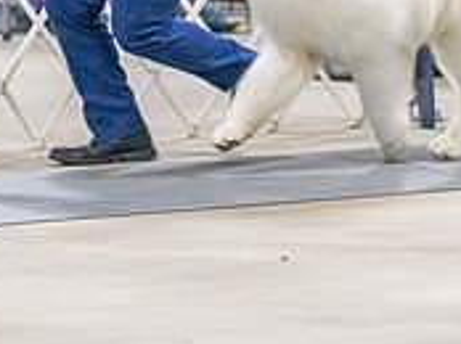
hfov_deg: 5.3
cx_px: 347
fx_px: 4947
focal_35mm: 372
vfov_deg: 4.0
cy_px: -155
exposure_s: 1/320
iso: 6400
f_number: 3.2
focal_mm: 116
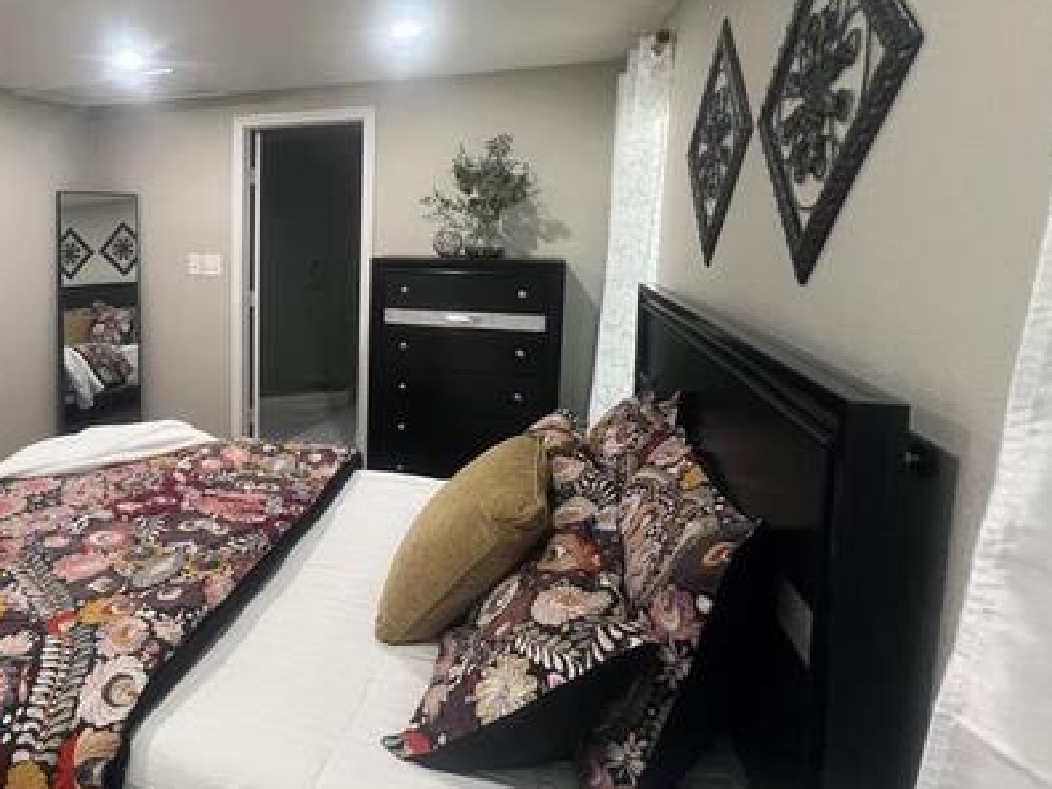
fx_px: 638
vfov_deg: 62.7
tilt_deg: -6.9
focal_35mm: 21
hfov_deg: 73.3
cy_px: 303
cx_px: 260
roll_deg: -0.2
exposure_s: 1/60
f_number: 1.8
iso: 320
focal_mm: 1.57
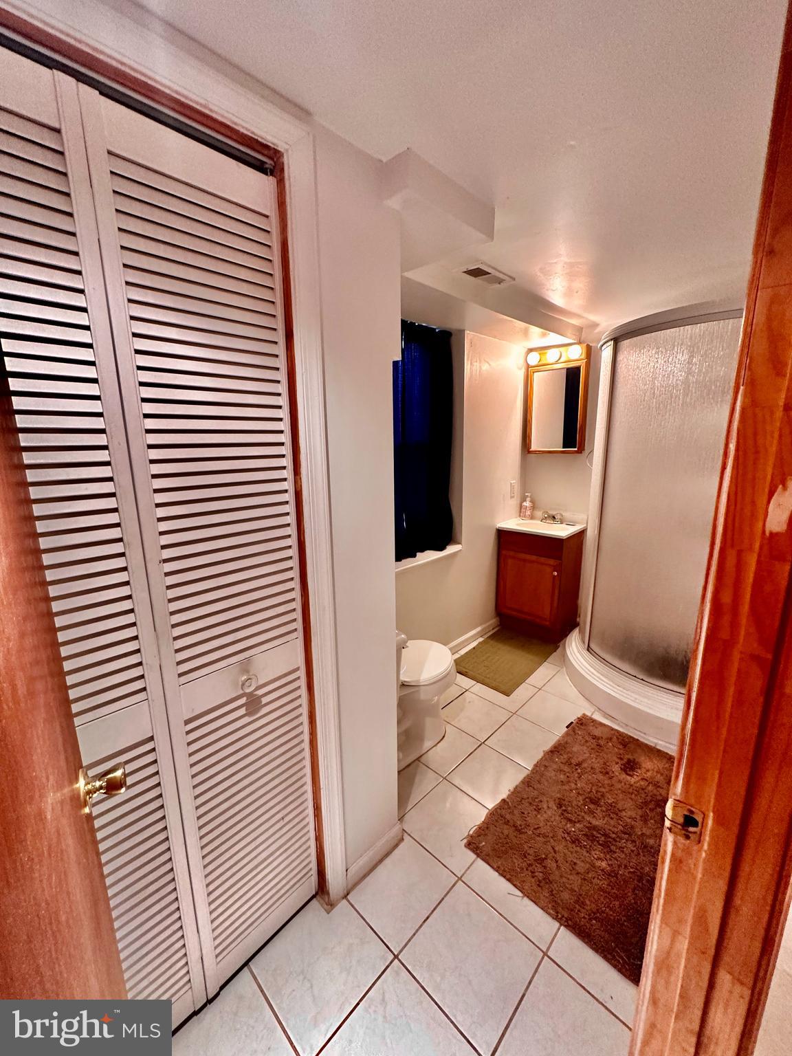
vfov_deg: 102.1
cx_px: 396
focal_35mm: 14
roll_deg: -0.7
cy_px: 528
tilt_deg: -13.5
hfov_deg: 85.7
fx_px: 427
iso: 320
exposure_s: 1/60
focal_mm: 2.22
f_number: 2.2
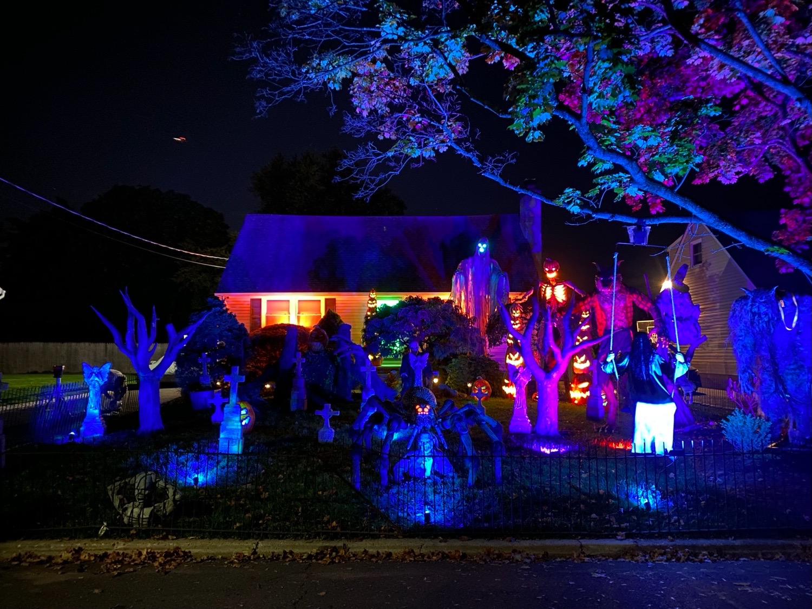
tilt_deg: +5.2
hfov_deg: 67.3
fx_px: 610
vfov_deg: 53.0
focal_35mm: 26
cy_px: 304
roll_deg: -1.0
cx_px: 406
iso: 640
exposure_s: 1/4
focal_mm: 4.25
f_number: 1.8
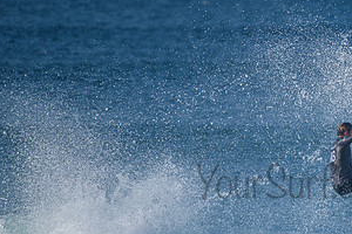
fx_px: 9718
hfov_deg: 2.1
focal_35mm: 994
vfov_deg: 1.4
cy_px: 171
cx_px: 318
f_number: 5.6
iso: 220
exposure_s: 1/2000
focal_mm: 500
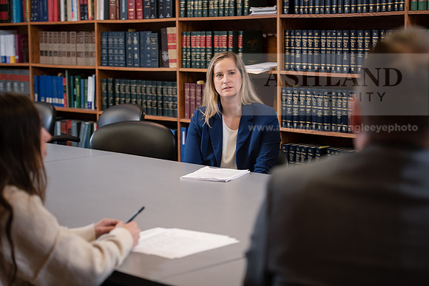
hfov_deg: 27.0
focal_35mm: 75
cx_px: 214
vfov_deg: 18.2
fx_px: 894
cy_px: 143
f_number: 3.5
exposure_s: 1/125
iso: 800
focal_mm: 75
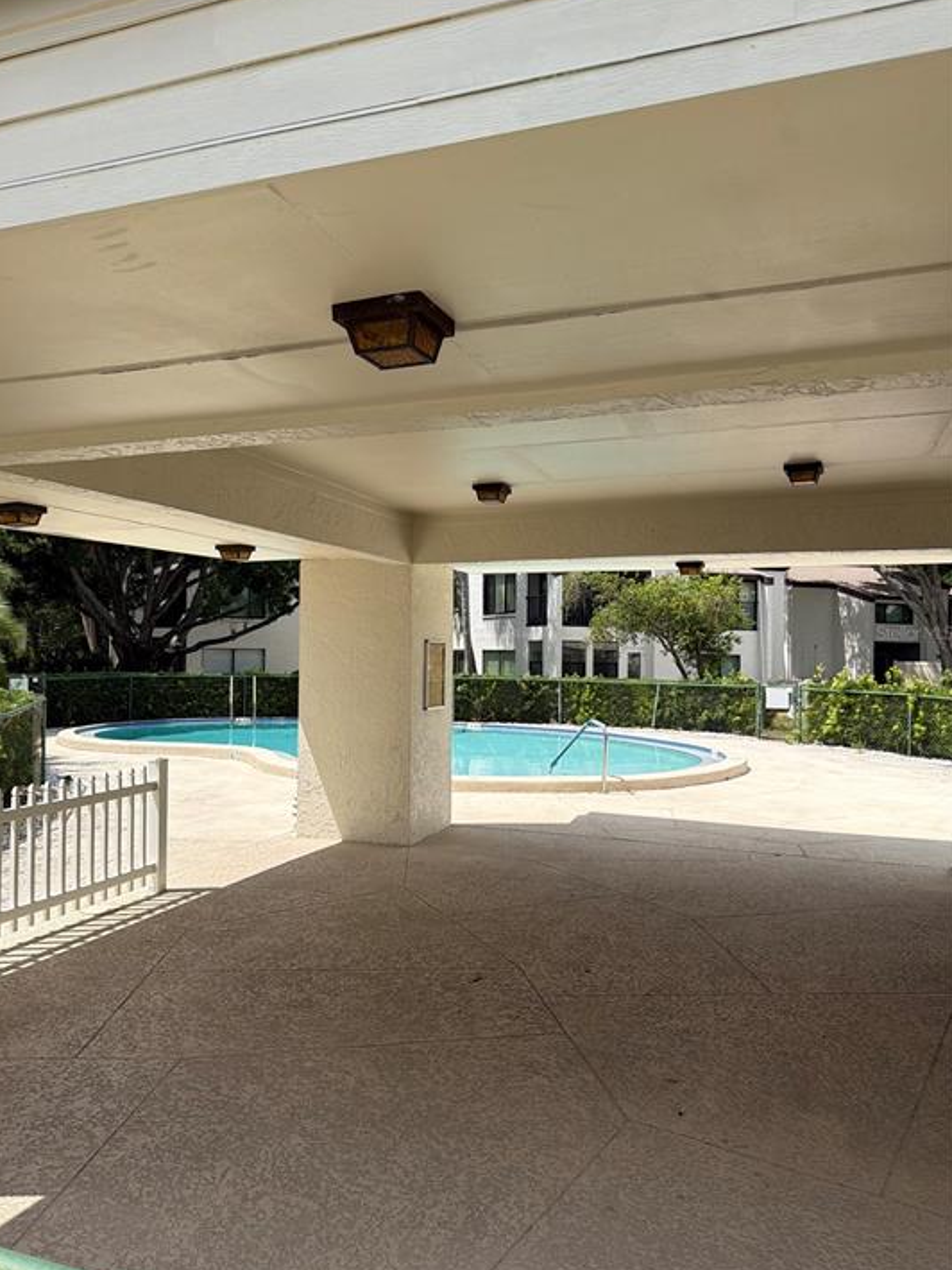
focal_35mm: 26
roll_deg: -0.8
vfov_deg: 67.3
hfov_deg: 53.0
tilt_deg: +1.3
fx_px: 953
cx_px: 442
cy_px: 632
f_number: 1.78
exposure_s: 1/4405
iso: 80
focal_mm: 6.76
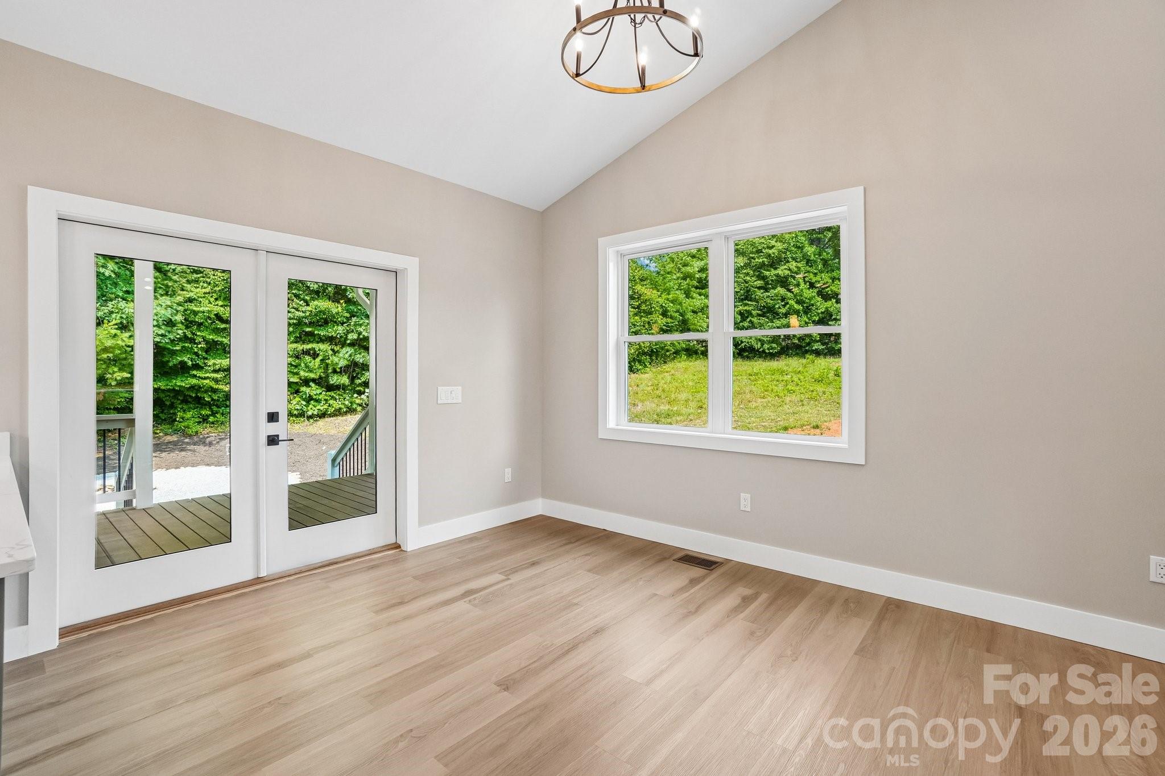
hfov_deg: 100.4
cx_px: 582
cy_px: 388
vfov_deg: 77.3
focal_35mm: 15
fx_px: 485
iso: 200
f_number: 8
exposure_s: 1/30
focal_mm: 10
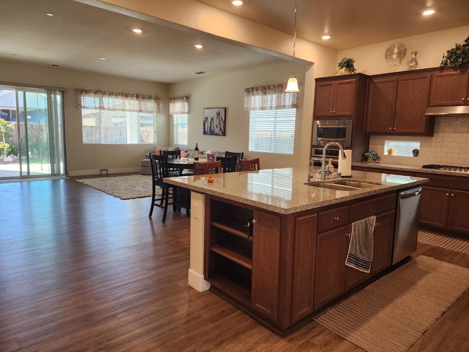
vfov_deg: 58.9
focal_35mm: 23
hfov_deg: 73.9
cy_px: 176
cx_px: 234
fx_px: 312
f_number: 1.8
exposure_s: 1/120
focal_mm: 6.4
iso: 125
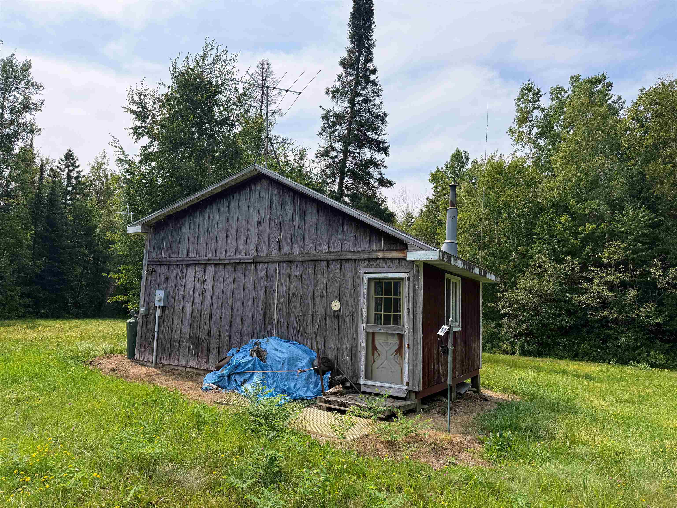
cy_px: 254
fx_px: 469
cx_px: 338
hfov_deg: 71.6
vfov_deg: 56.8
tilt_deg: +6.5
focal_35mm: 24
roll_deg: -2.3
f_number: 1.78
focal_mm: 6.76
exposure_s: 1/4405
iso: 80
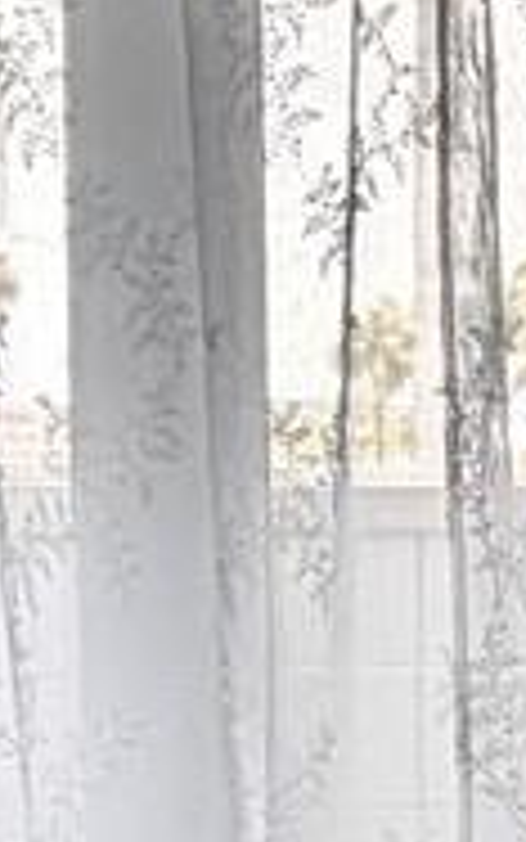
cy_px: 558
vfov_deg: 16.4
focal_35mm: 127
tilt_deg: -1.6
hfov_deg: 8.9
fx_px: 2911
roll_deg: -0.3
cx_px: 1452
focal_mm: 2.22
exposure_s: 1/120
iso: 64
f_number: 2.2
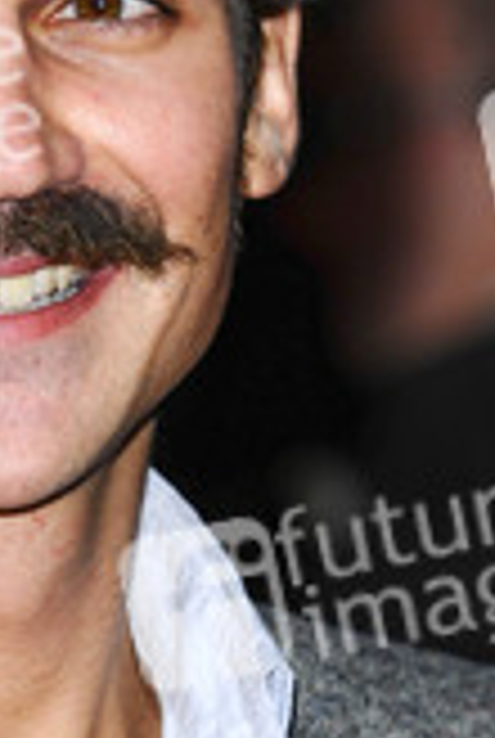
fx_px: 10889
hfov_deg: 2.6
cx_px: -56
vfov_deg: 3.9
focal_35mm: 530
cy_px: 360
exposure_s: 1/200
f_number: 5.6
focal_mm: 145
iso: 320
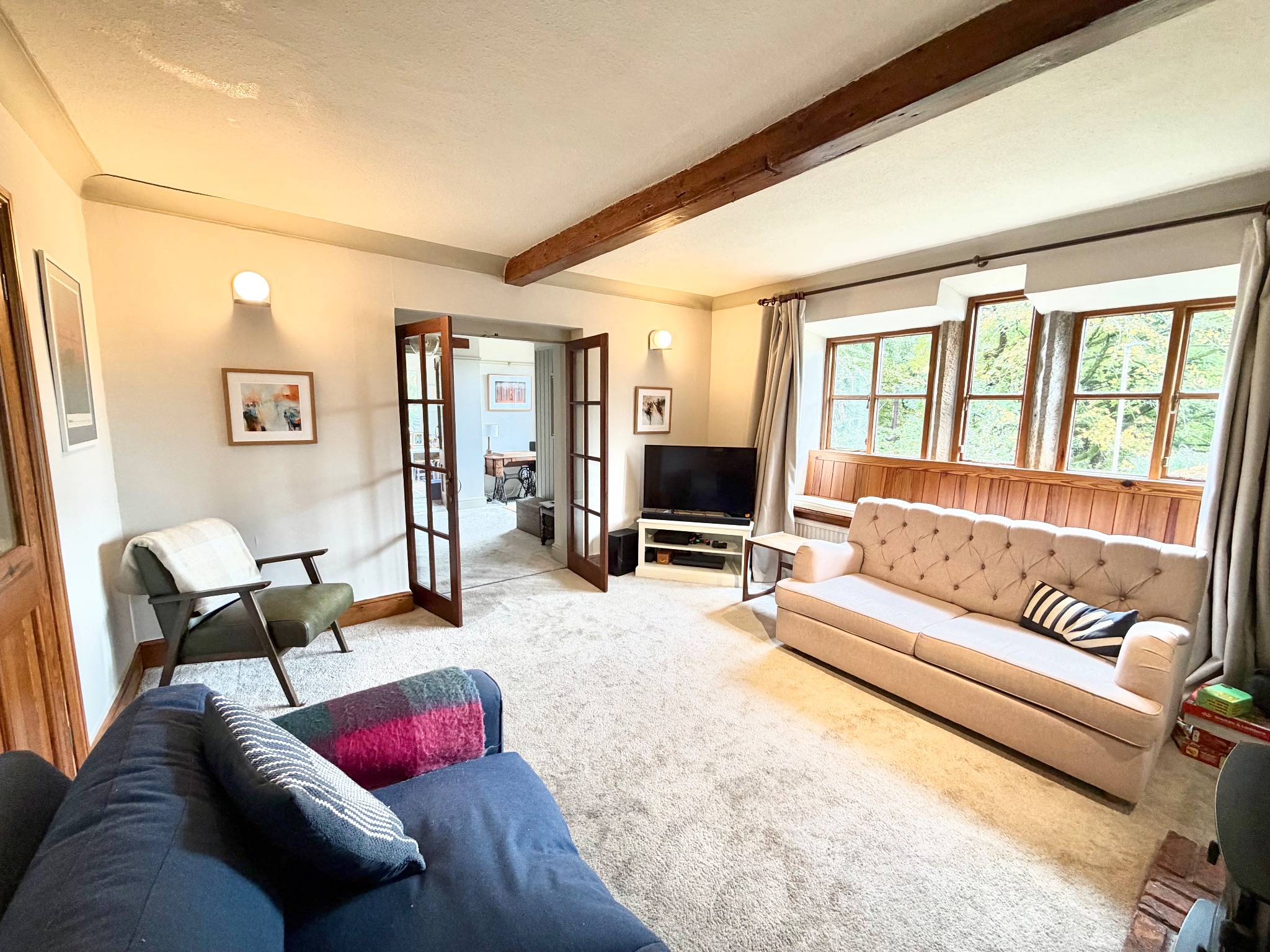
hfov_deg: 102.1
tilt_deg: -8.5
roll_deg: -0.6
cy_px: 476
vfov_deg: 85.7
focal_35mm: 14
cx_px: 635
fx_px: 514
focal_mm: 2.22
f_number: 2.2
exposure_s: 1/50
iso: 200
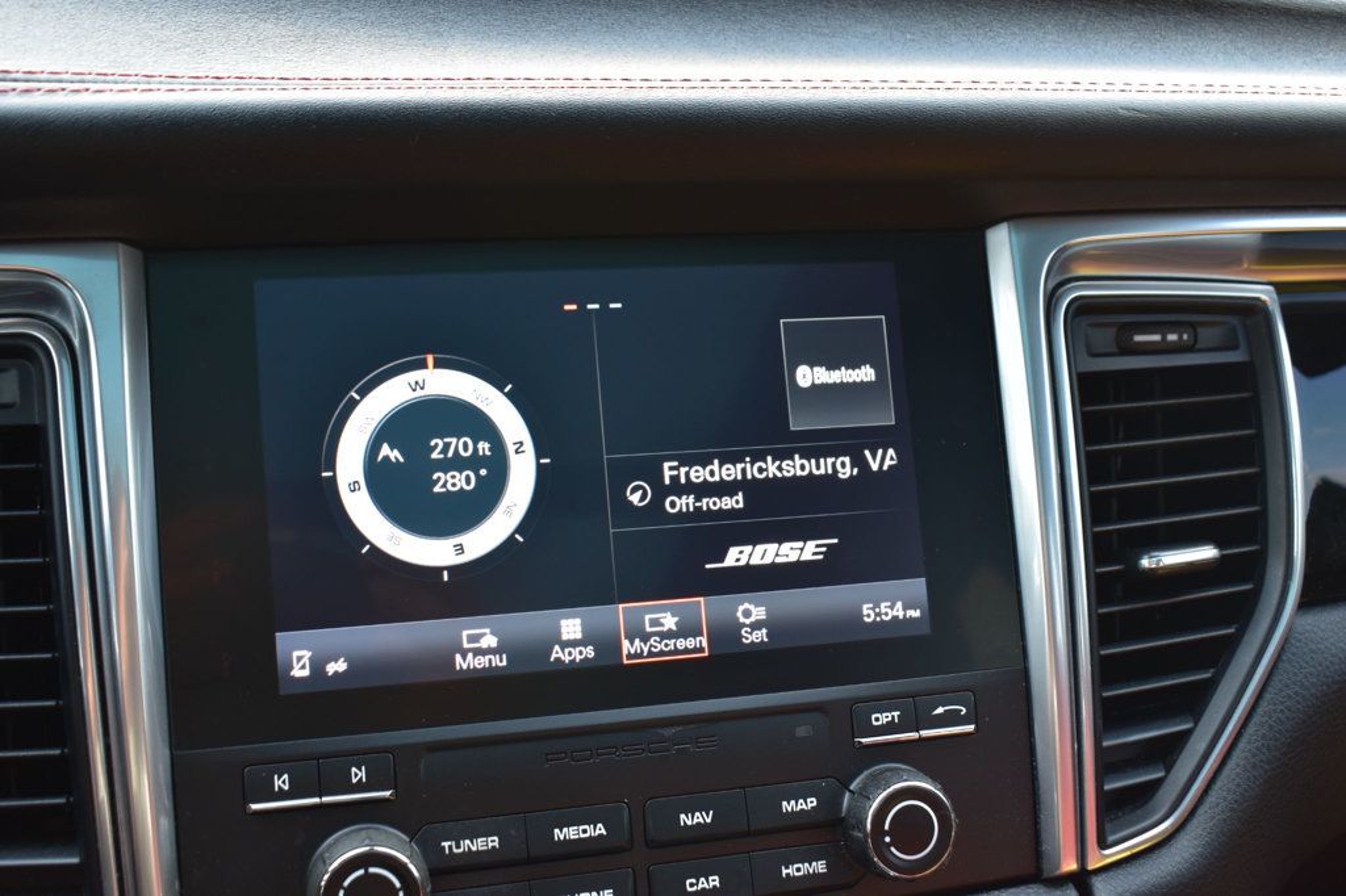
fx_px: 1514
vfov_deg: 33.0
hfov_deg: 47.9
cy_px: 448
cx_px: 673
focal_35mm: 40
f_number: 6.3
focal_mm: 27
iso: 400
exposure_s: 1/15
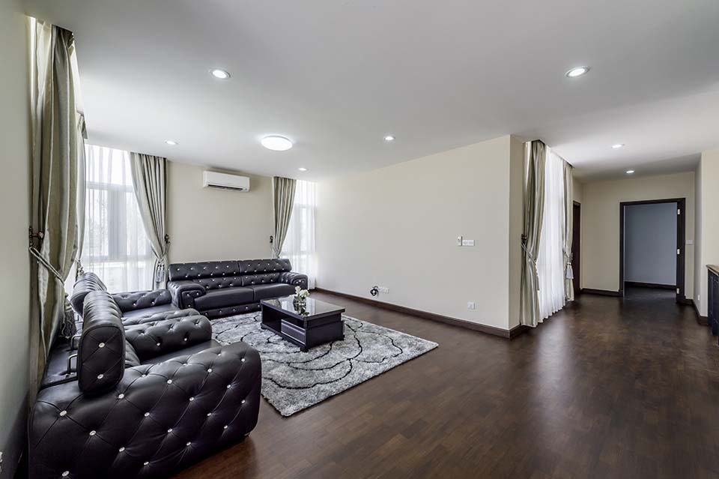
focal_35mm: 14
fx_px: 279
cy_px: 240
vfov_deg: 81.1
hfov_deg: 104.3
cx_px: 360
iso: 200
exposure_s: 1/6
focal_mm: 14
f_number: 18
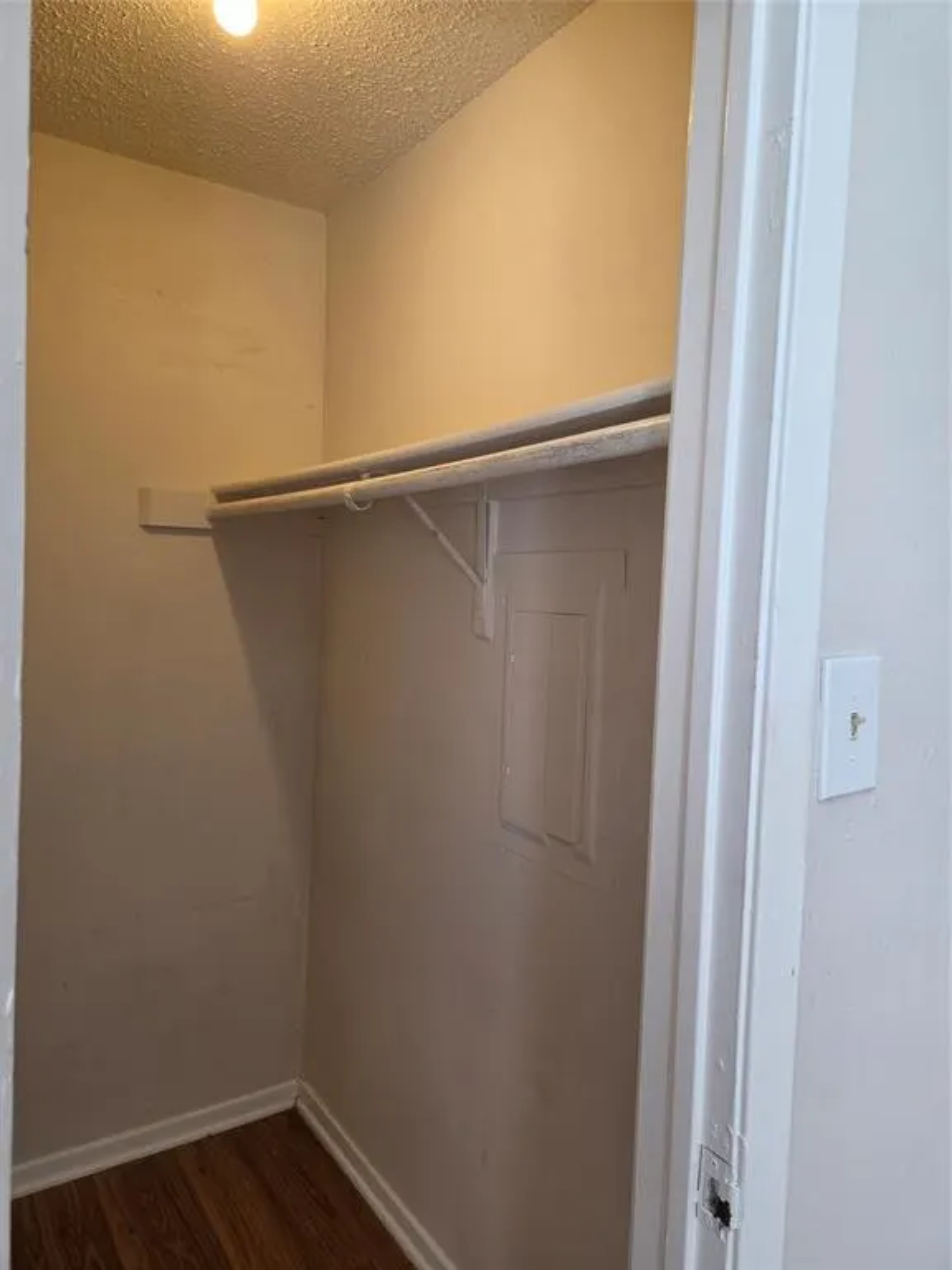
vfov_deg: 73.9
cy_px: 635
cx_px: 476
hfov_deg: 58.9
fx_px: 843
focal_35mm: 23
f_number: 1.8
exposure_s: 1/120
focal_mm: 5.4
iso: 100
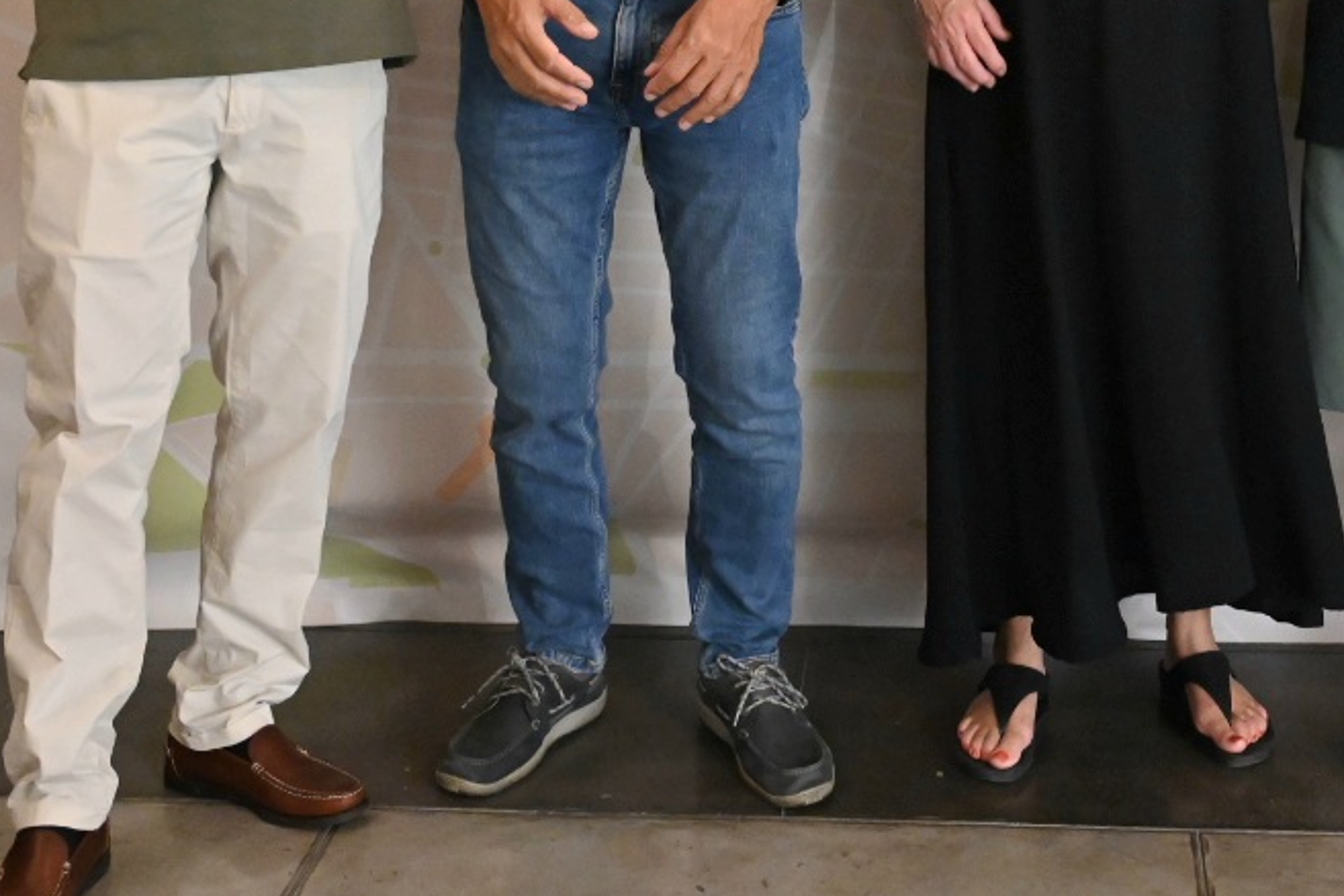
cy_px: -168
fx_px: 2762
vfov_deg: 17.6
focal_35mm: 74
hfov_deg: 27.0
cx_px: 1009
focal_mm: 30
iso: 6400
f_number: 4
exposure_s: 1/323
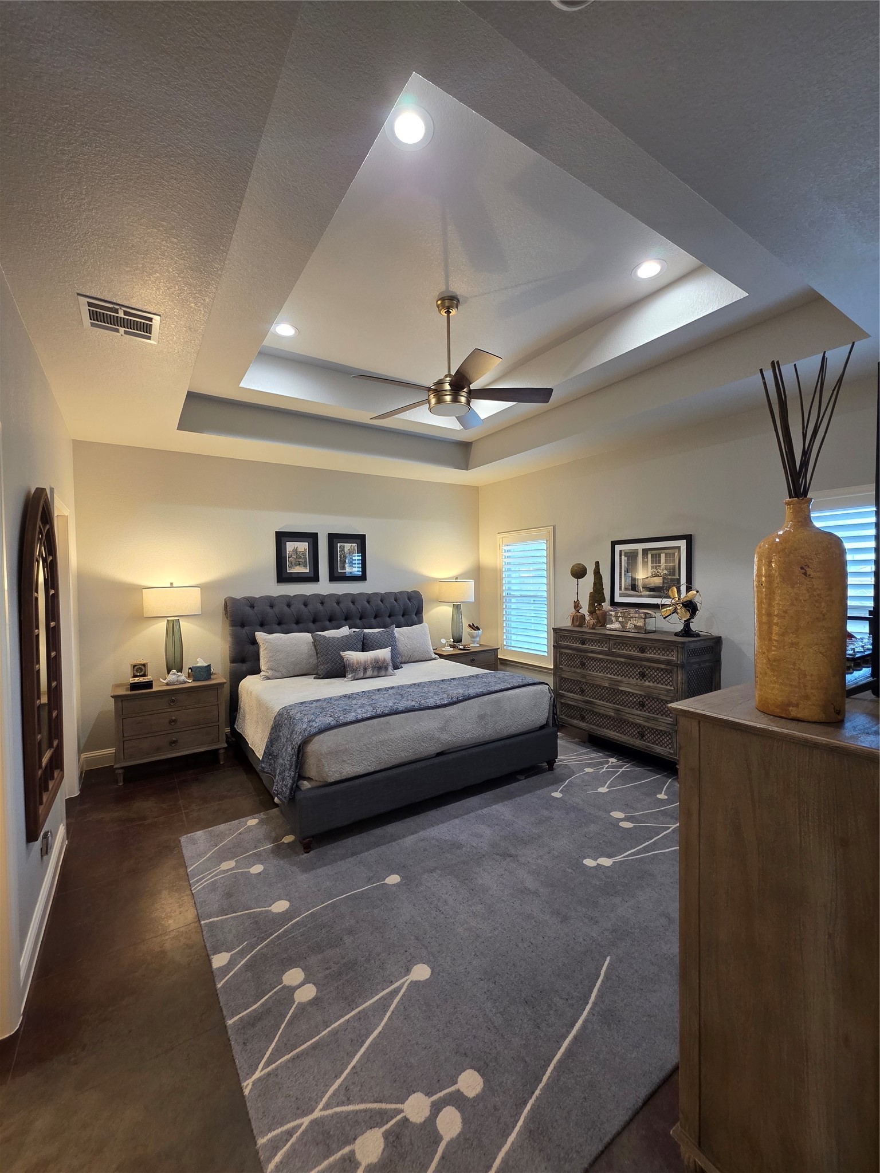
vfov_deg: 106.2
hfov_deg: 89.9
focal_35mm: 13
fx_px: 441
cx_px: 440
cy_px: 586
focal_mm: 2.2
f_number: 1.9
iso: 200
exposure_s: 1/54.6
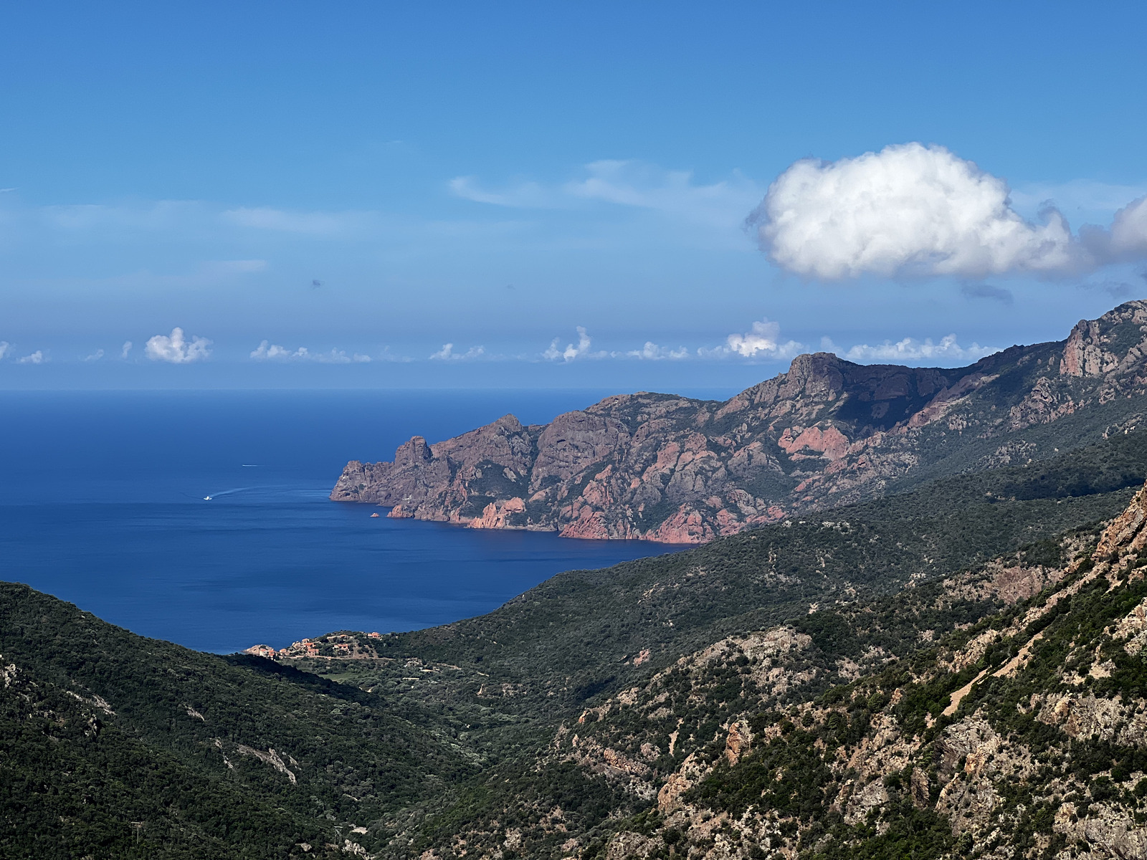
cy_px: 430
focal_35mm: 77
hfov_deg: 25.3
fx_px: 2551
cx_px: 574
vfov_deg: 19.1
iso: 32
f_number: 2.8
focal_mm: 9
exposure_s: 1/995
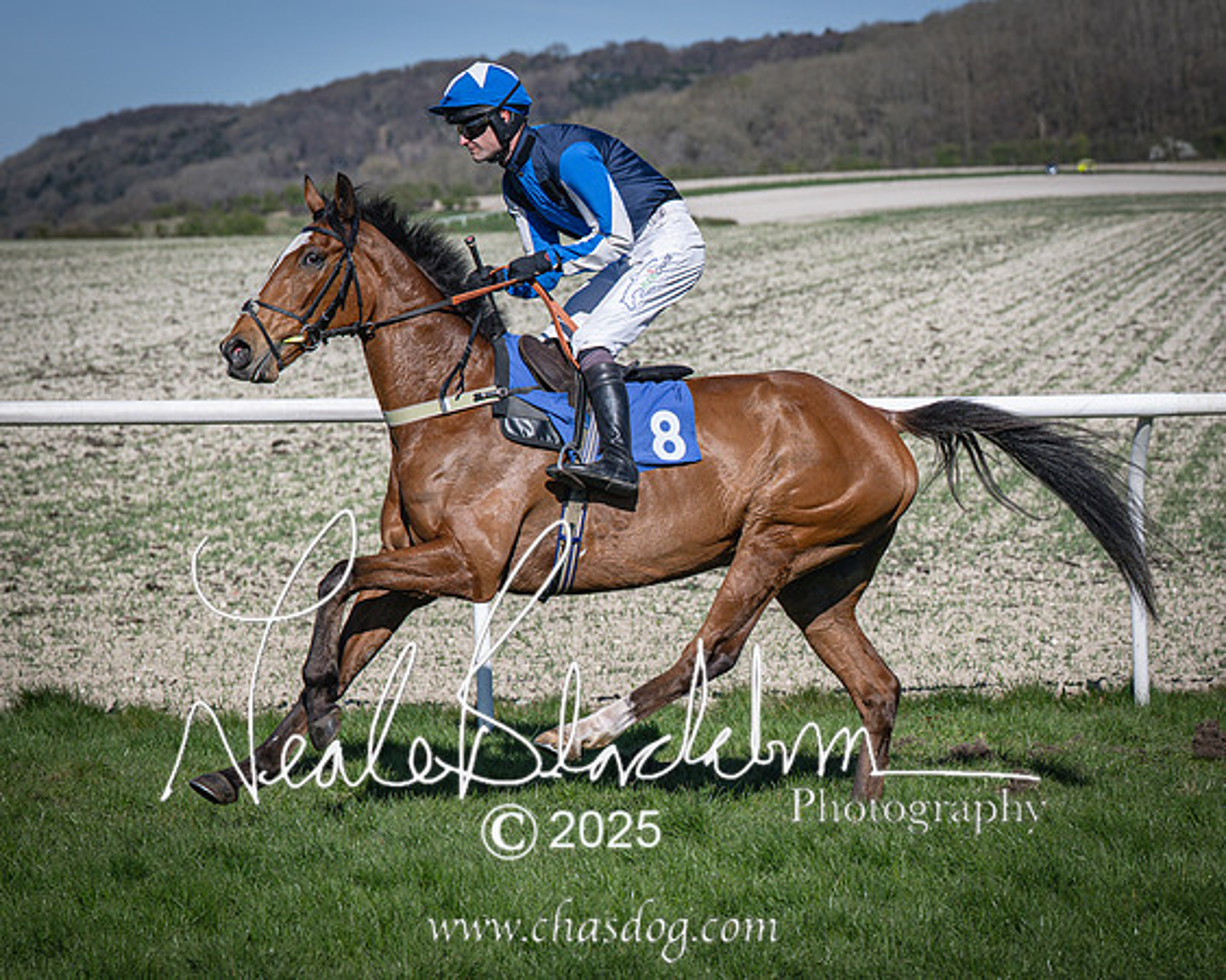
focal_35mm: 142
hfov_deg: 13.6
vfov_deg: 10.9
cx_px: 628
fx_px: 5142
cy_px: 522
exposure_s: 1/3200
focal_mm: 79
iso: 200
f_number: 4
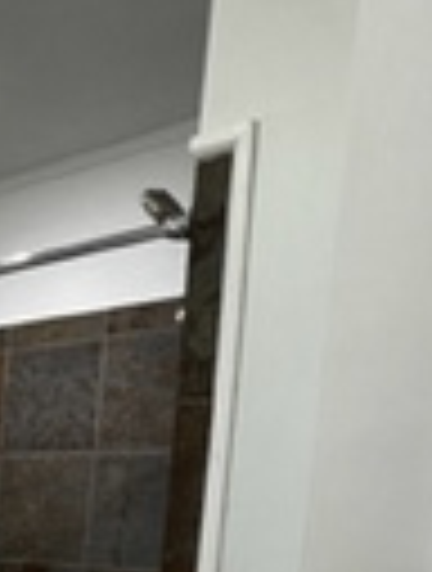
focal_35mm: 49
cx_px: -243
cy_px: 604
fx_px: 811
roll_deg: -2.7
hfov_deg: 23.1
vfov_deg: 34.4
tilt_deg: -6.0
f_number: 1.8
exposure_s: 1/60
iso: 160
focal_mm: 1.57
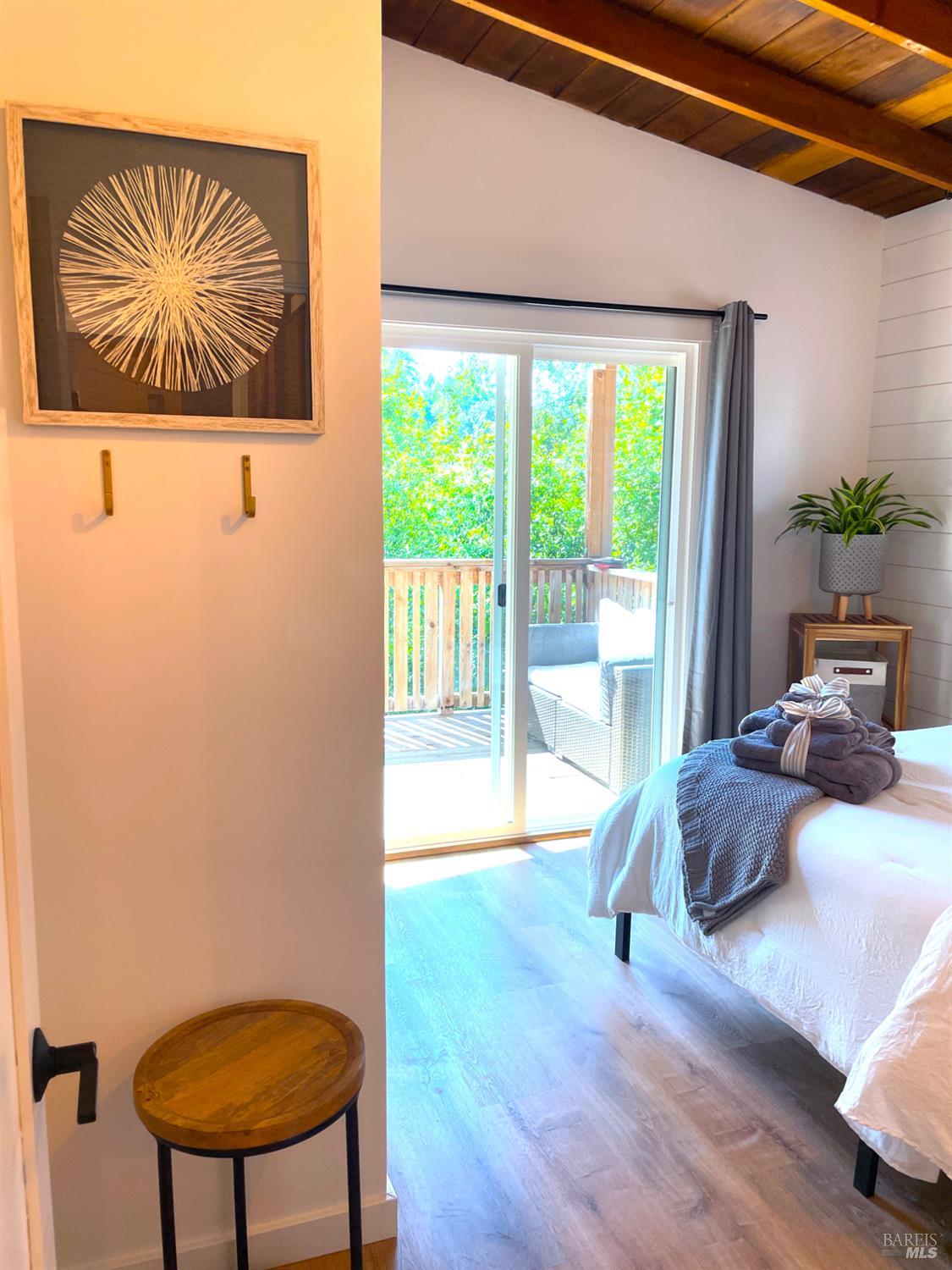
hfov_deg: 53.1
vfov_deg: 67.3
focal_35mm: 26
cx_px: 476
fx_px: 953
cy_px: 635
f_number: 1.6
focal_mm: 4.2
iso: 50
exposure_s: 1/120
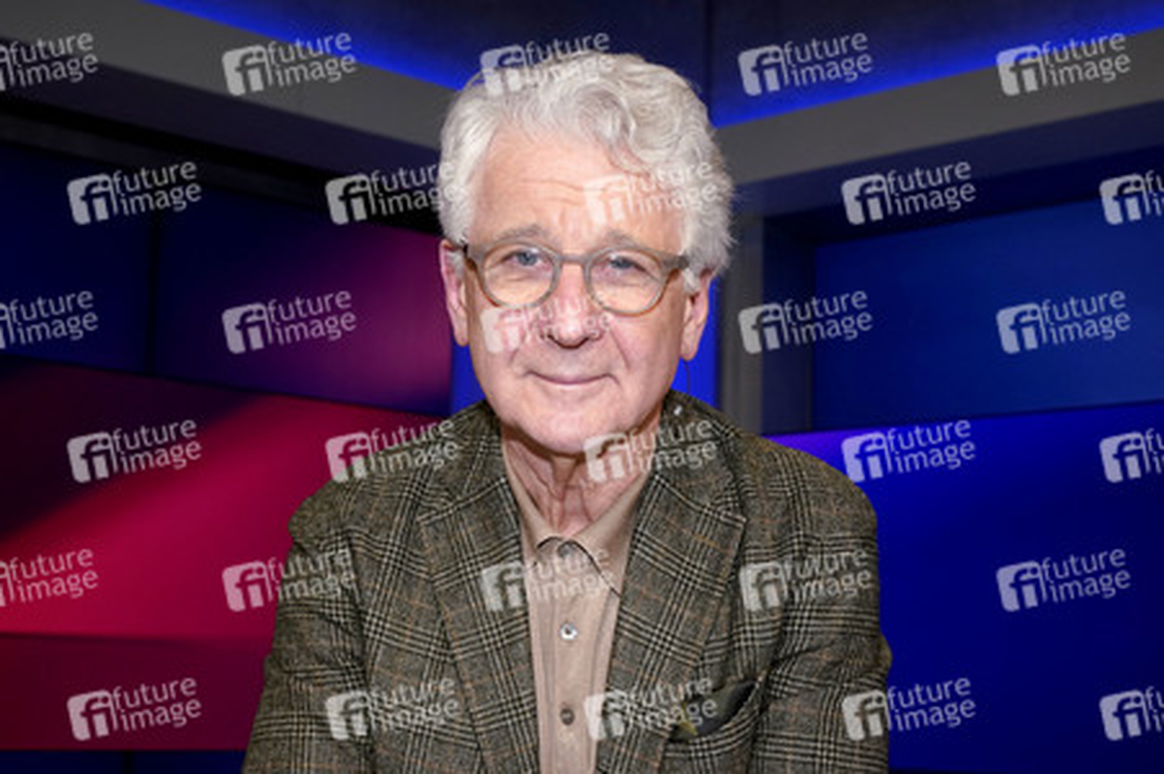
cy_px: 387
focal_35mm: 31
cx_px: 582
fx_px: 1002
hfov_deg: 60.3
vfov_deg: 42.3
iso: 1600
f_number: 5
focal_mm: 31
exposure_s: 1/200
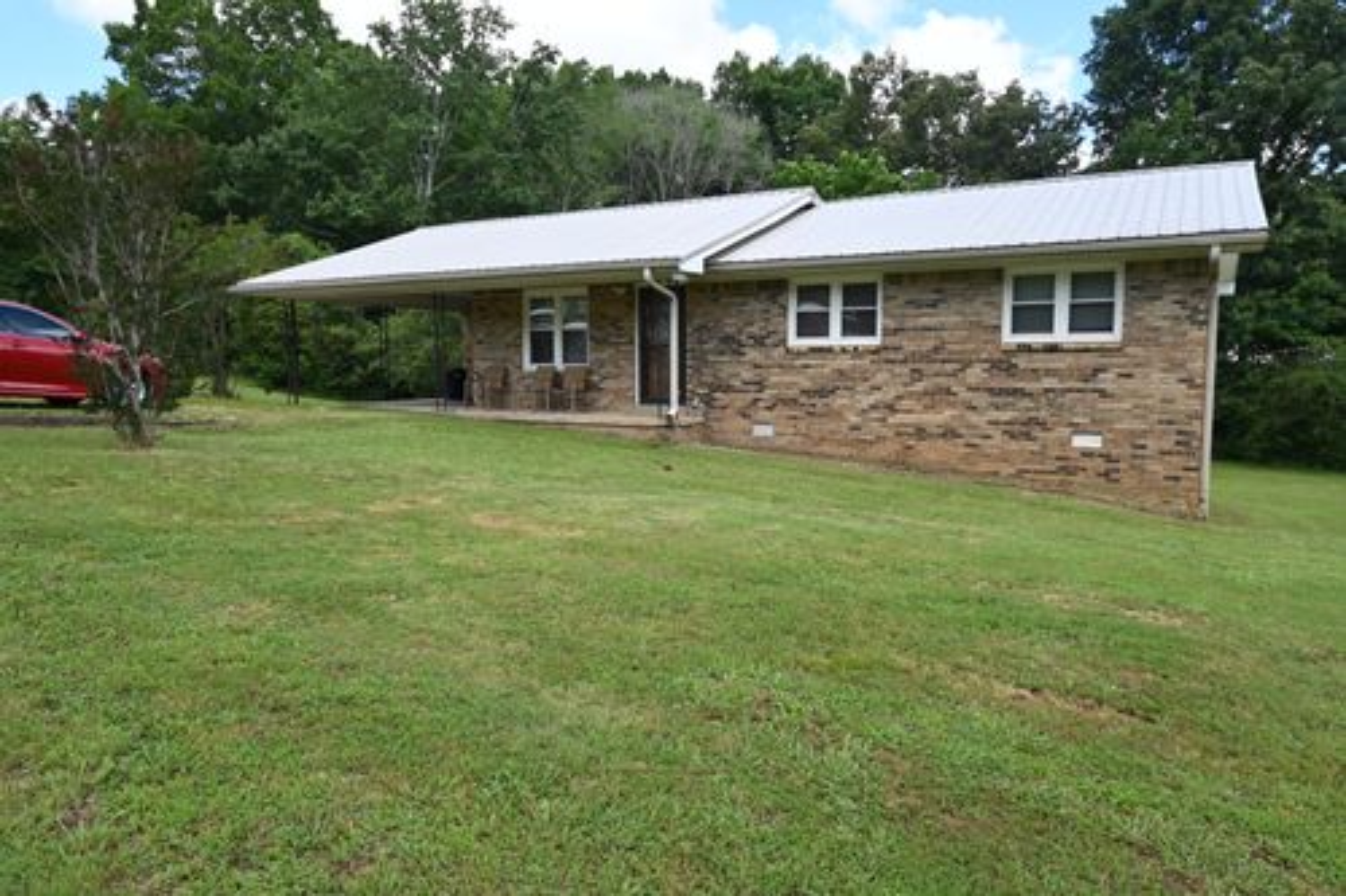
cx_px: 673
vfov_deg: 57.2
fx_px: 822
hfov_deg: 78.6
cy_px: 448
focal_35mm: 22
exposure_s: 1/250
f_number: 5.6
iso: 125
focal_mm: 15
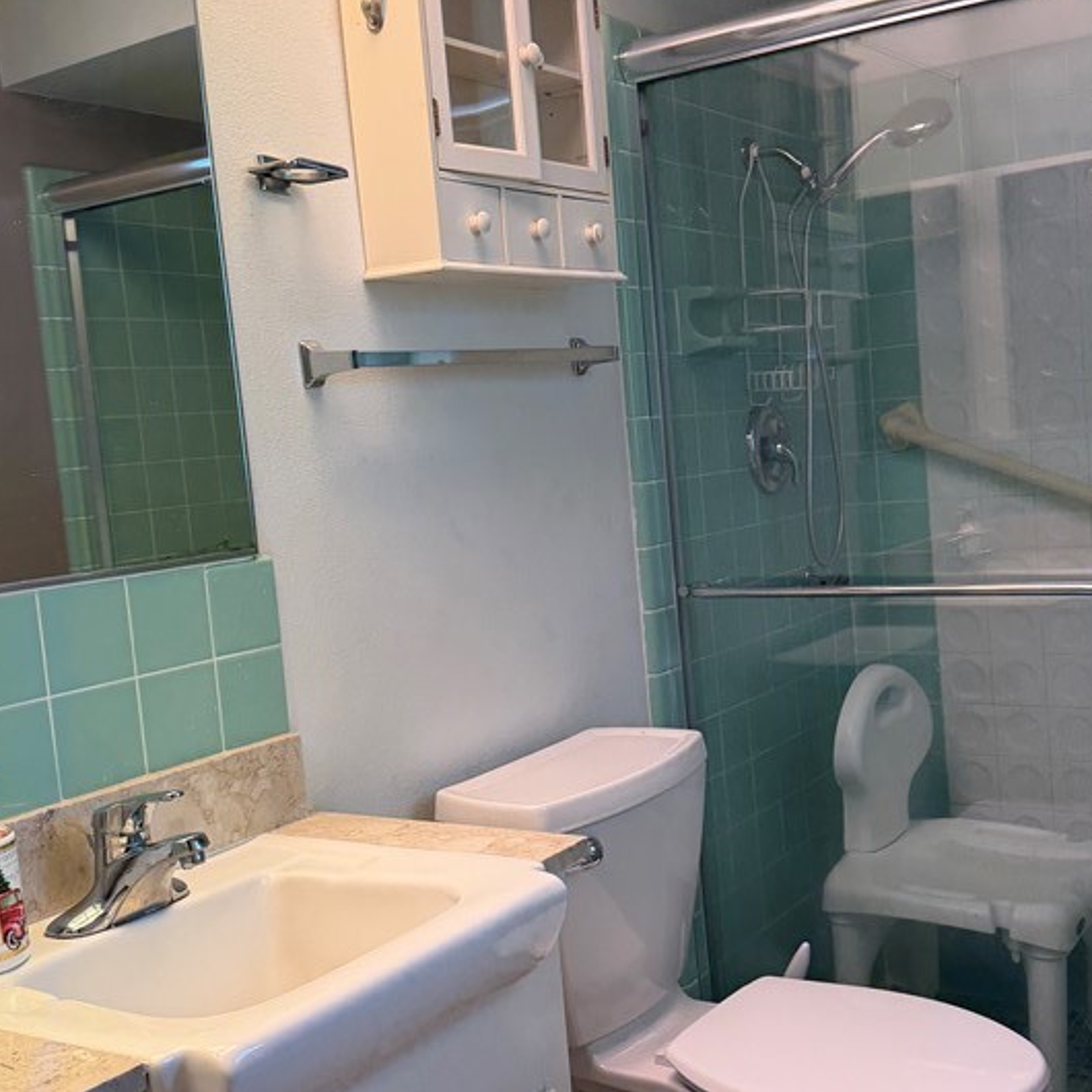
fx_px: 1463
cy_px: 565
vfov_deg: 40.9
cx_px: 612
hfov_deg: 40.9
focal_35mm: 41
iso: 160
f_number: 1.78
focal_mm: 6.76
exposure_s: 1/120
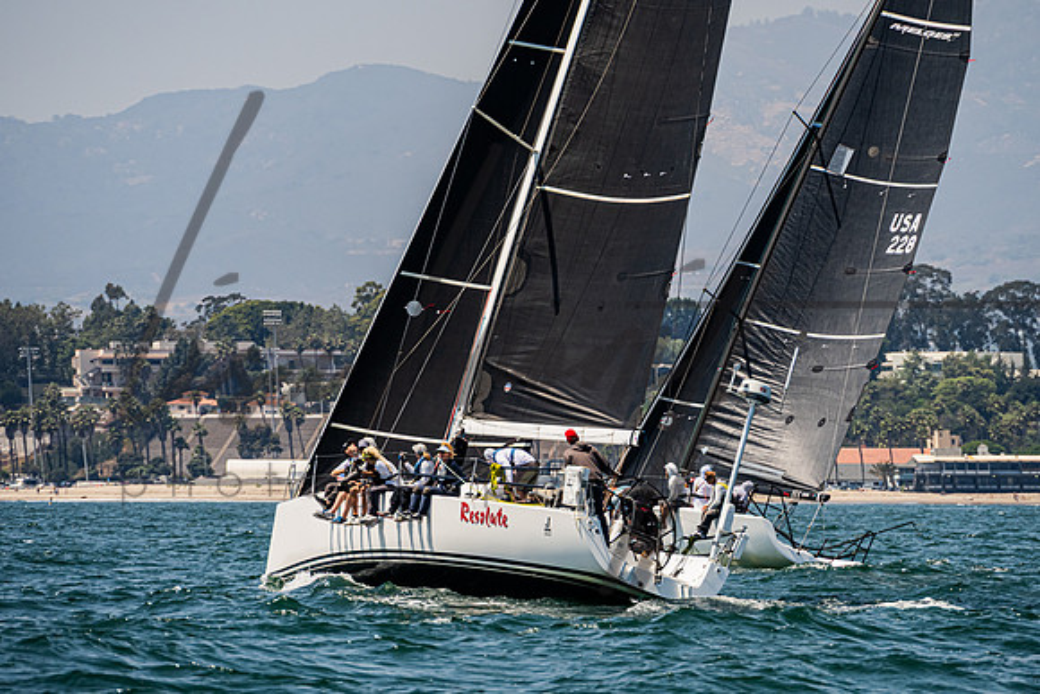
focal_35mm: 377
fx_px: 10897
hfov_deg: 5.5
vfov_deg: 3.6
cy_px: 324
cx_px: 566
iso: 500
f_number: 8
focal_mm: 280
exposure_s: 1/1600
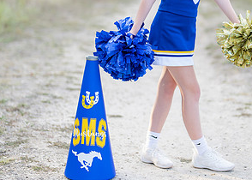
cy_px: 57
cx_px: 176
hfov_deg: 17.1
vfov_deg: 12.3
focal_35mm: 117
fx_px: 837
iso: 100
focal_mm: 50
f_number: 1.2
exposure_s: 1/1000
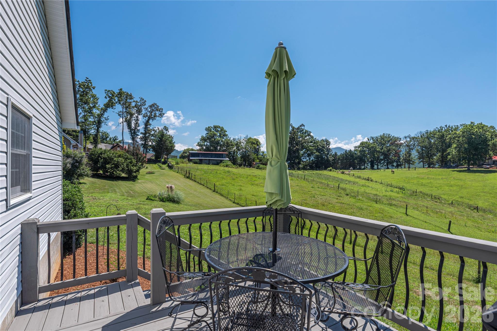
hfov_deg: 93.3
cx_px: 248
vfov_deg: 70.5
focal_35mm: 17
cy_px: 166
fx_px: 235
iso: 320
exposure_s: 1/3200
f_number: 8
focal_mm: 17
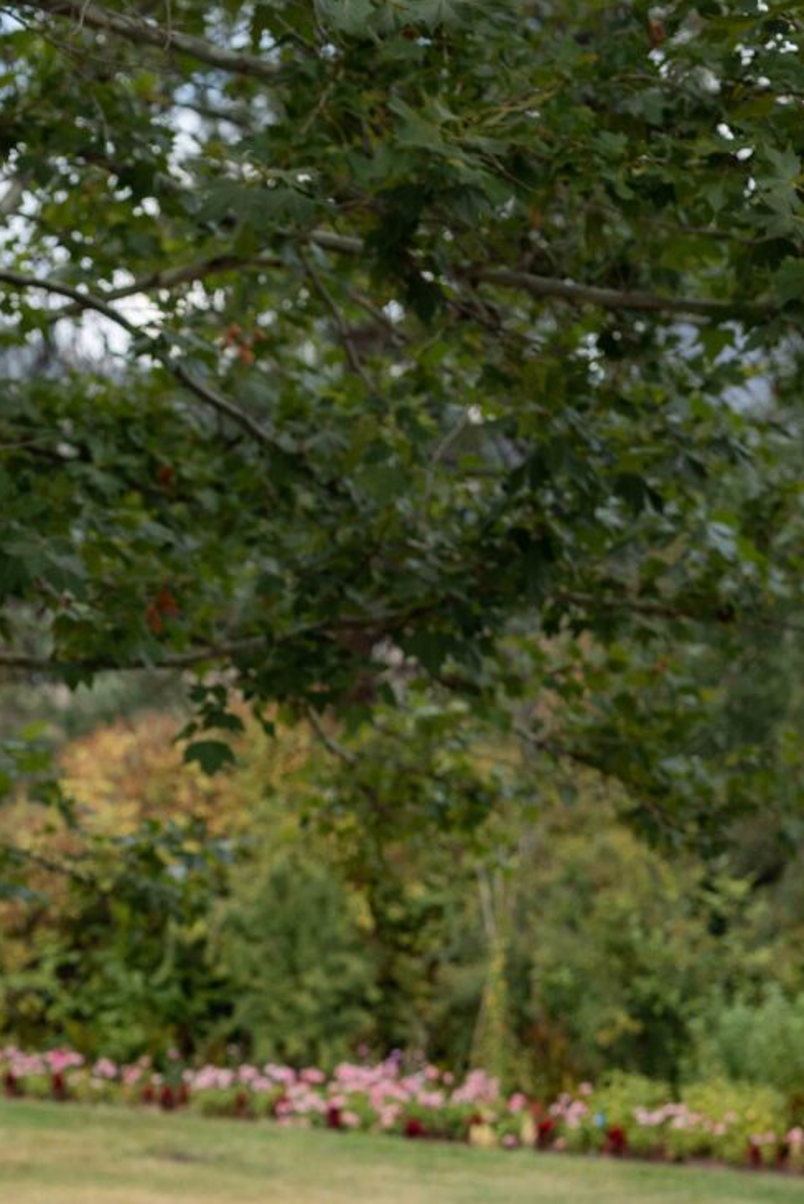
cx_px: -36
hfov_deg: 12.9
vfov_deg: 19.0
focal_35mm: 105
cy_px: 1128
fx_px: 3514
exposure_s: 1/640
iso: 100
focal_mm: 50
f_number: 2.8
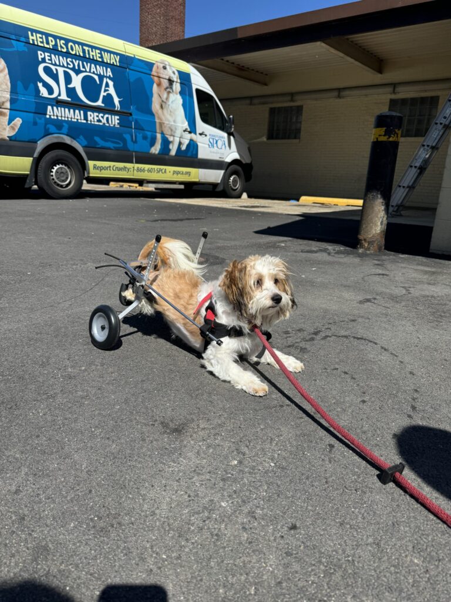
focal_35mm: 24
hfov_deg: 56.8
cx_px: 226
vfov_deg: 71.6
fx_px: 417
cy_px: 301
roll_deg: -4.4
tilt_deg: -16.2
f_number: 1.78
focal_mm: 6.76
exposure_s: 1/4950
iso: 80
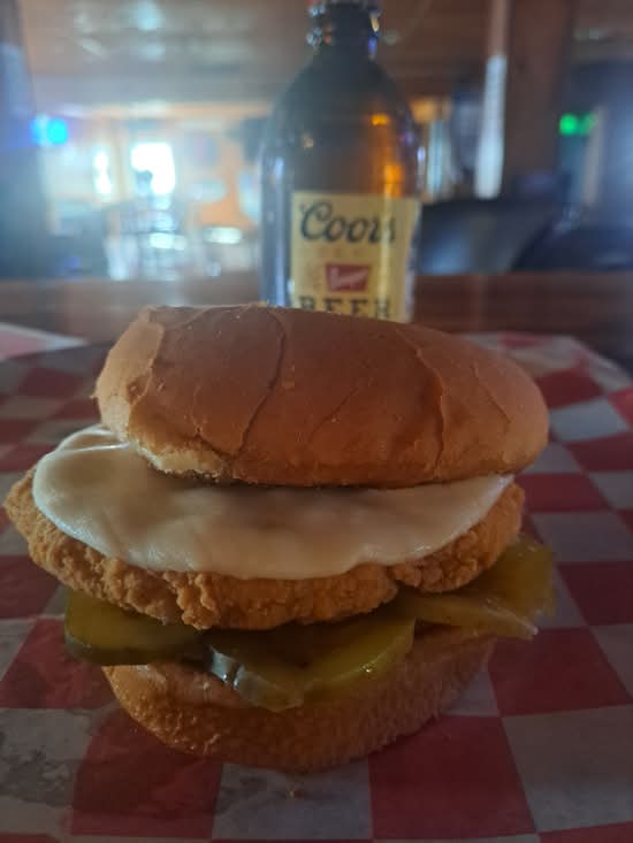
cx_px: 316
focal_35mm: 24
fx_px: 585
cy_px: 422
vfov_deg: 71.6
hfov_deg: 56.8
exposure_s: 1/30
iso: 320
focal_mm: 5.23
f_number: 1.8
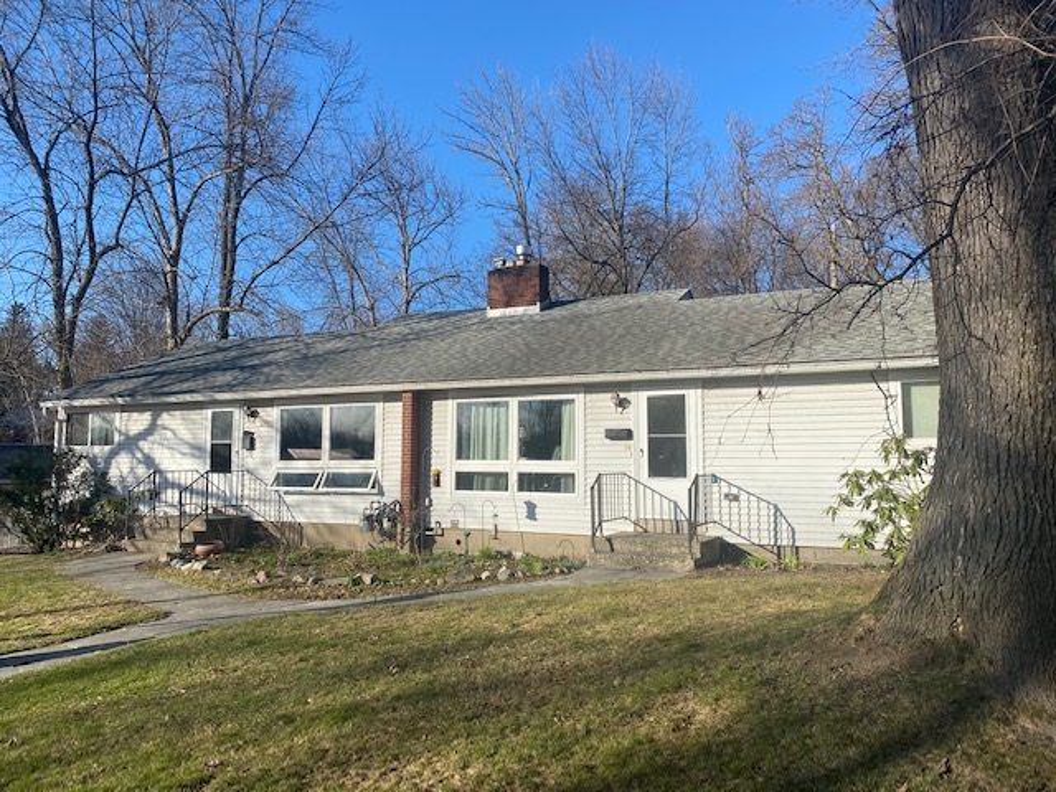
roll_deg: -1.1
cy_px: 396
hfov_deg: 67.3
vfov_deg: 53.1
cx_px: 528
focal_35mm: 26
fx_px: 793
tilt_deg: +4.6
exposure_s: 1/2358
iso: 32
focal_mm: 4.25
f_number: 1.8
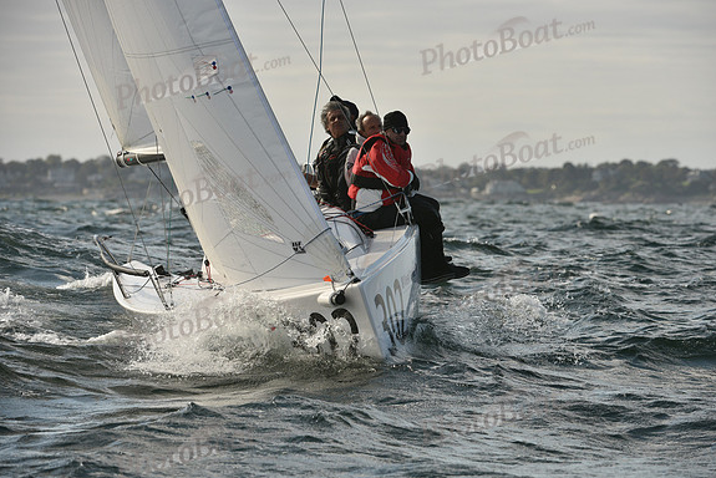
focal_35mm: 242
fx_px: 4815
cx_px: 356
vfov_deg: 5.7
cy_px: 240
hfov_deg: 8.5
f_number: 7.1
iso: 320
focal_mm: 240
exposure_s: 1/1600
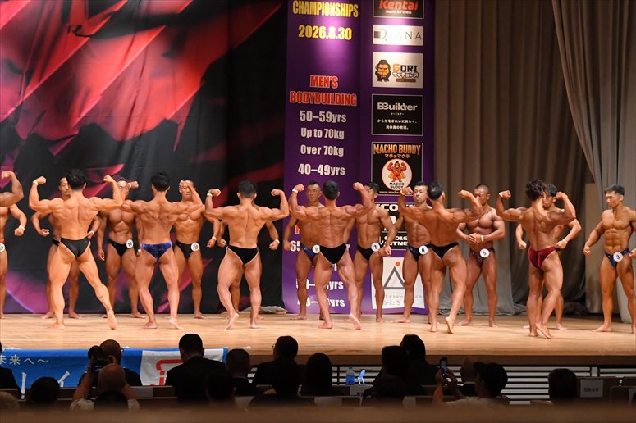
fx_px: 2172
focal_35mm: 123
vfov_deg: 11.1
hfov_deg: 16.7
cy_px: 212
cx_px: 318
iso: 7200
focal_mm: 82
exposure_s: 1/400
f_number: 5.6
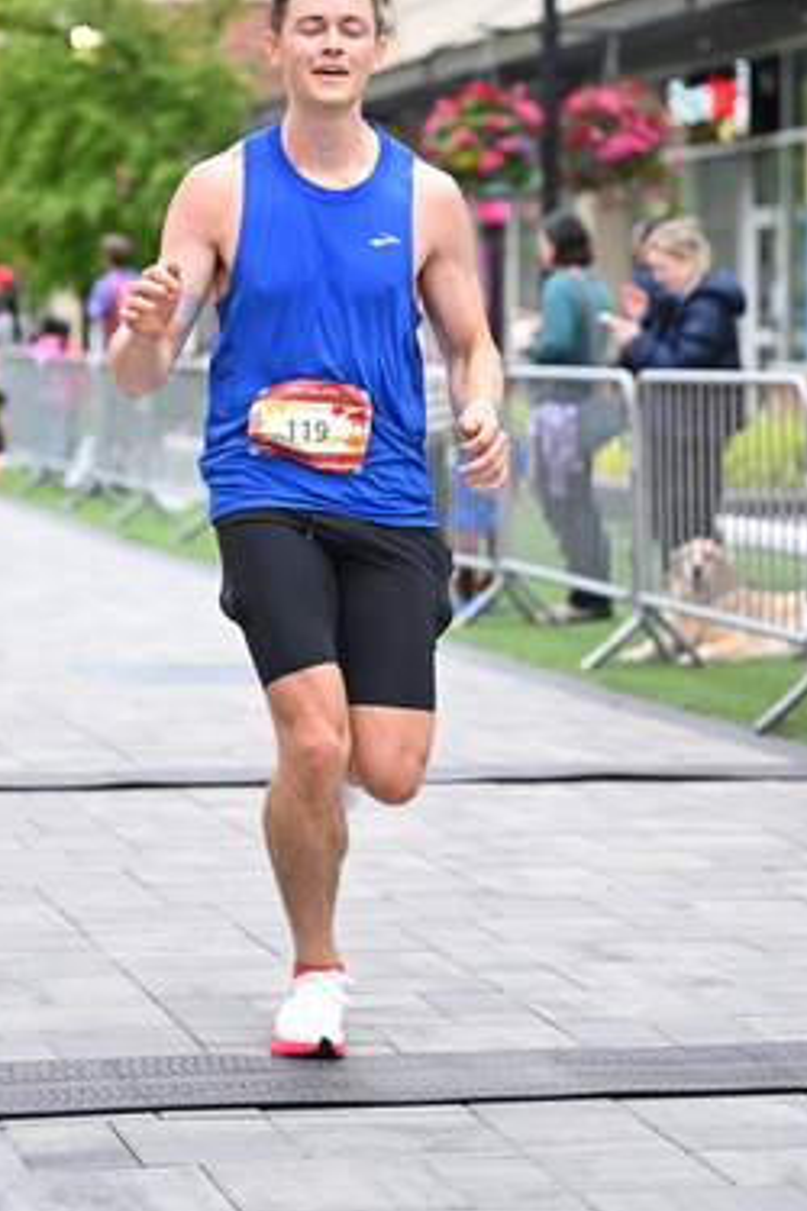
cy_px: 342
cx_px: 347
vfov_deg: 18.0
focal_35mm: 113
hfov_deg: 12.1
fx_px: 3799
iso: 1600
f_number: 2.8
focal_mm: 77
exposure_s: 1/800
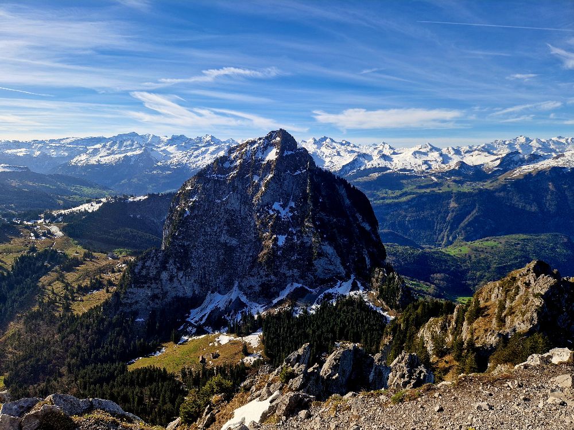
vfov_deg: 58.9
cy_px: 215
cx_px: 287
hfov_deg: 73.9
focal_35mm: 23
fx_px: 381
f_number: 1.8
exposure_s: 1/1667
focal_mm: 5.4
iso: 50
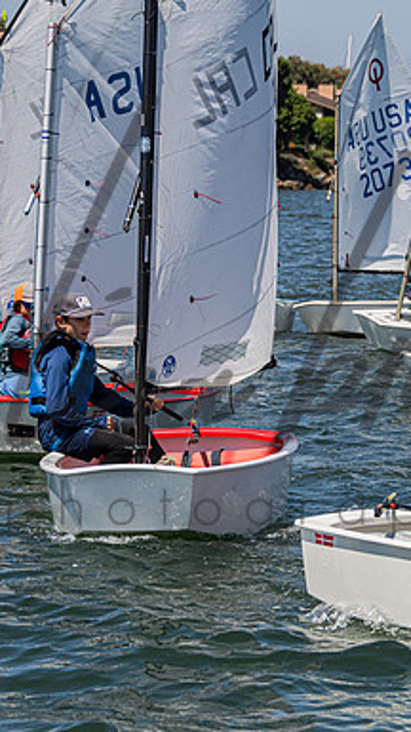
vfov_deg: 13.1
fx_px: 3184
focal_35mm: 164
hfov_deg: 7.4
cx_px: 320
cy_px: 439
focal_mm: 84
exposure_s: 1/1000
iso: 250
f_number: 6
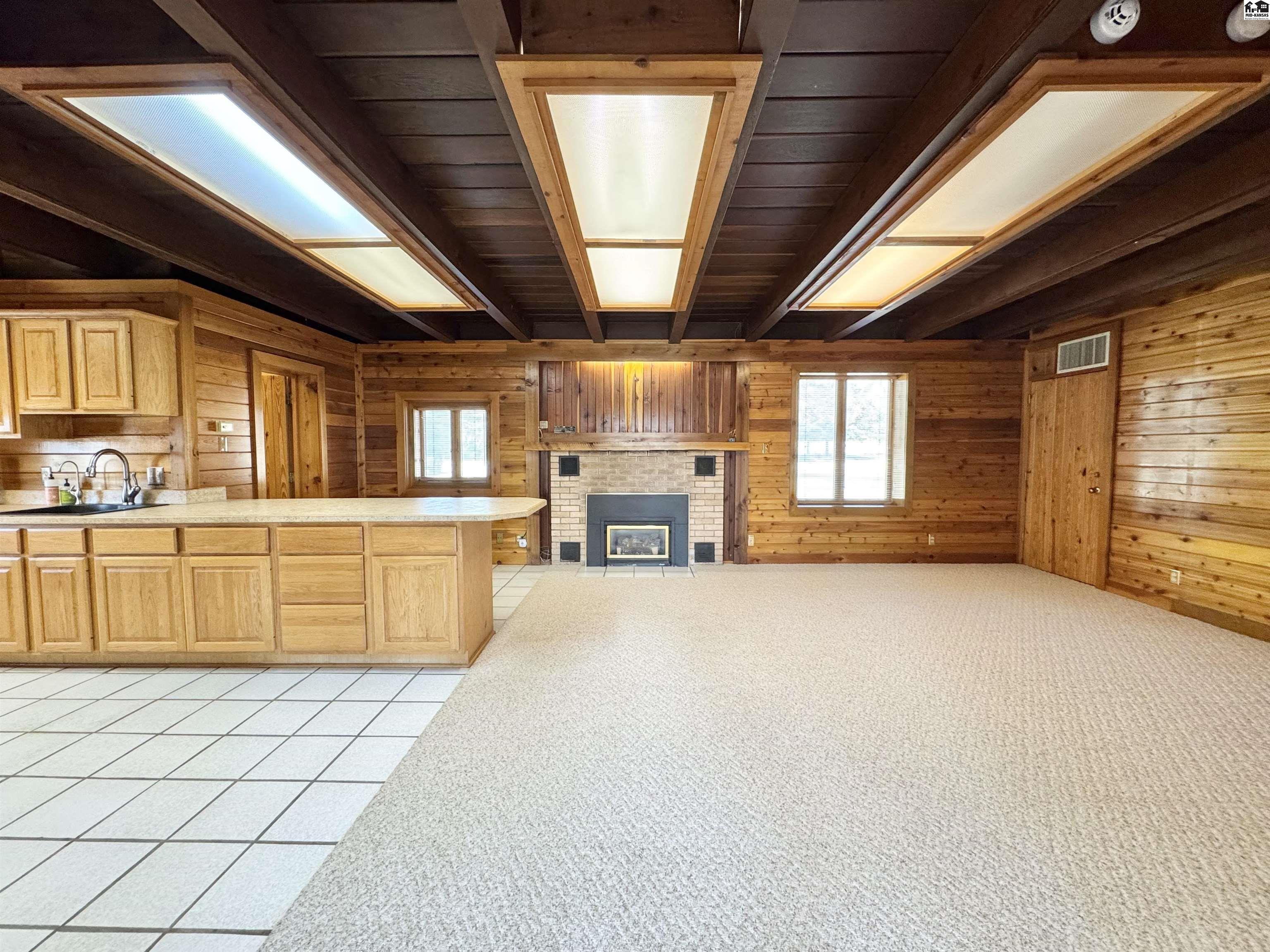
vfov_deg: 85.7
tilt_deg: -3.8
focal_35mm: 14
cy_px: 476
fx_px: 514
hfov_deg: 102.1
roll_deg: +0.0
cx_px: 635
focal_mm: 2.22
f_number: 2.2
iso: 250
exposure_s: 1/60
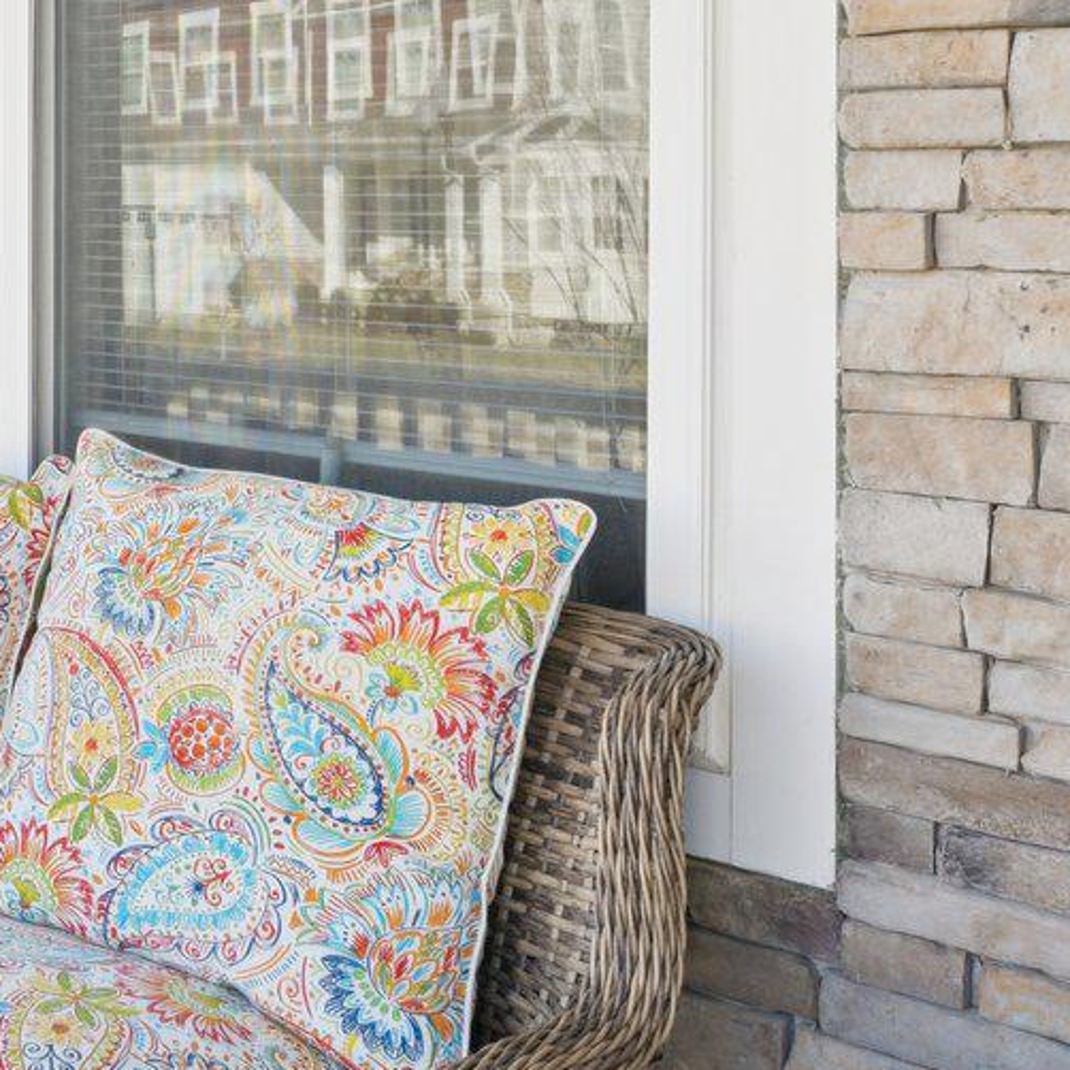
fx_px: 1819
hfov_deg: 26.4
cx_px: -414
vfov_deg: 32.1
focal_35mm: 52
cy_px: 259
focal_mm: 15
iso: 100
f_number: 8
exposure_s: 1/50
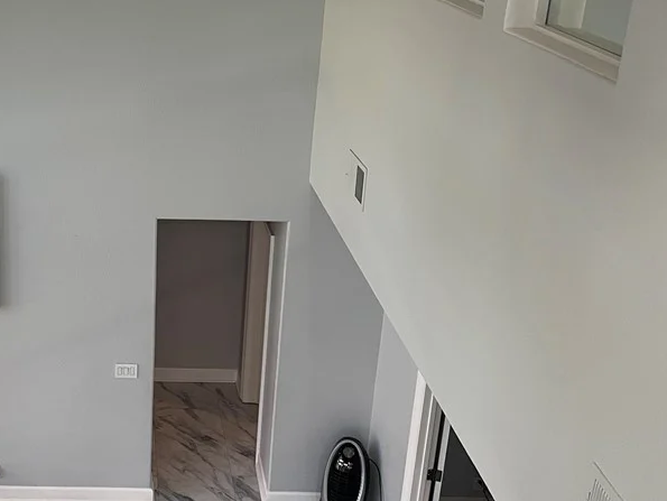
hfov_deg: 41.3
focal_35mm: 43
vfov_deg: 33.0
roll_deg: -1.0
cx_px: 102
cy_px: 126
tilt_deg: -18.3
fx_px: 829
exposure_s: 1/60
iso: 250
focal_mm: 5.1
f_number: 1.6
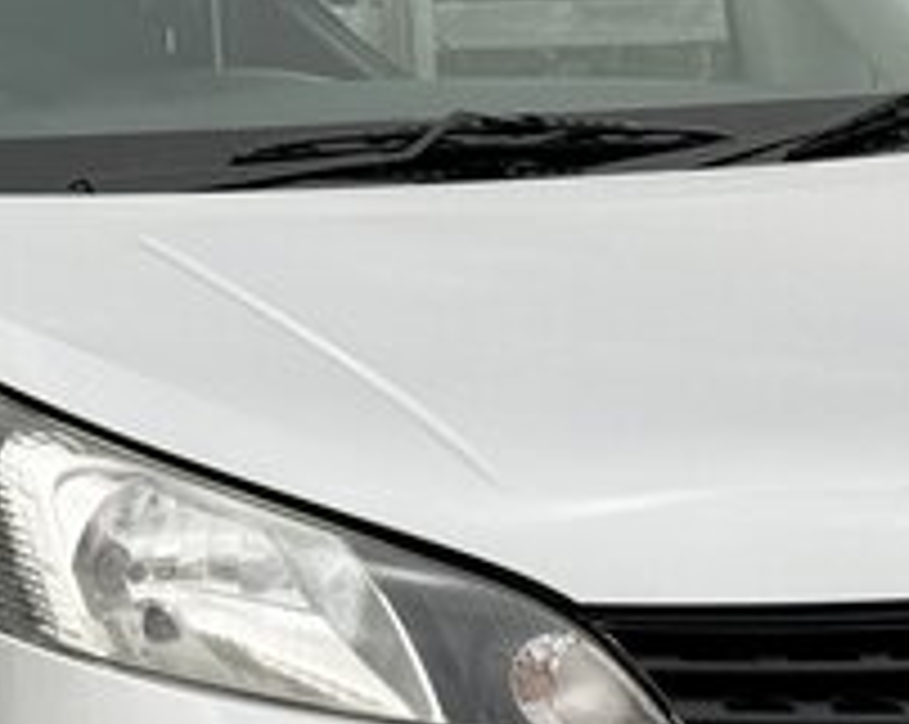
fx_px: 4997
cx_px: 68
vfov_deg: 8.3
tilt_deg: -6.8
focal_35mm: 186
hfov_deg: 10.3
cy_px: 468
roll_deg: -0.5
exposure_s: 1/4878
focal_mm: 6.76
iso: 64
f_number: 1.78
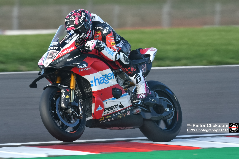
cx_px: 120
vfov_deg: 1.8
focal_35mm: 750
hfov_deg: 2.8
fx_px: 4978
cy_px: 80
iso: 450
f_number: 7.1
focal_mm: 500
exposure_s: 1/800
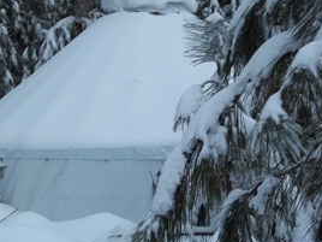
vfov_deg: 16.2
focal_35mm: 91
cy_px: 92
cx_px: 105
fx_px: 846
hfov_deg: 21.4
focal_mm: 11
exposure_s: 1/10
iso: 160
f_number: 4.1
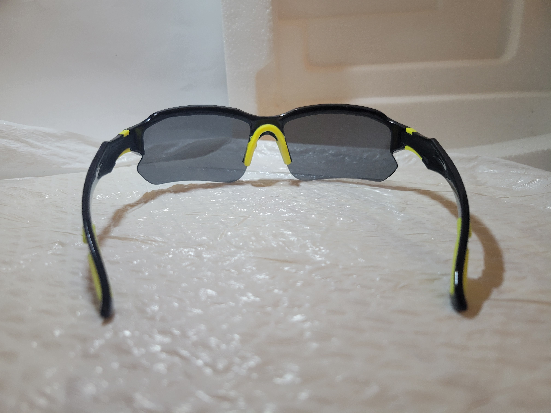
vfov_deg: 53.1
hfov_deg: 67.3
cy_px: 206
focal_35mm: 26
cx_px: 276
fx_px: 414
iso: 200
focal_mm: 5.4
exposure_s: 1/40
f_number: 1.8
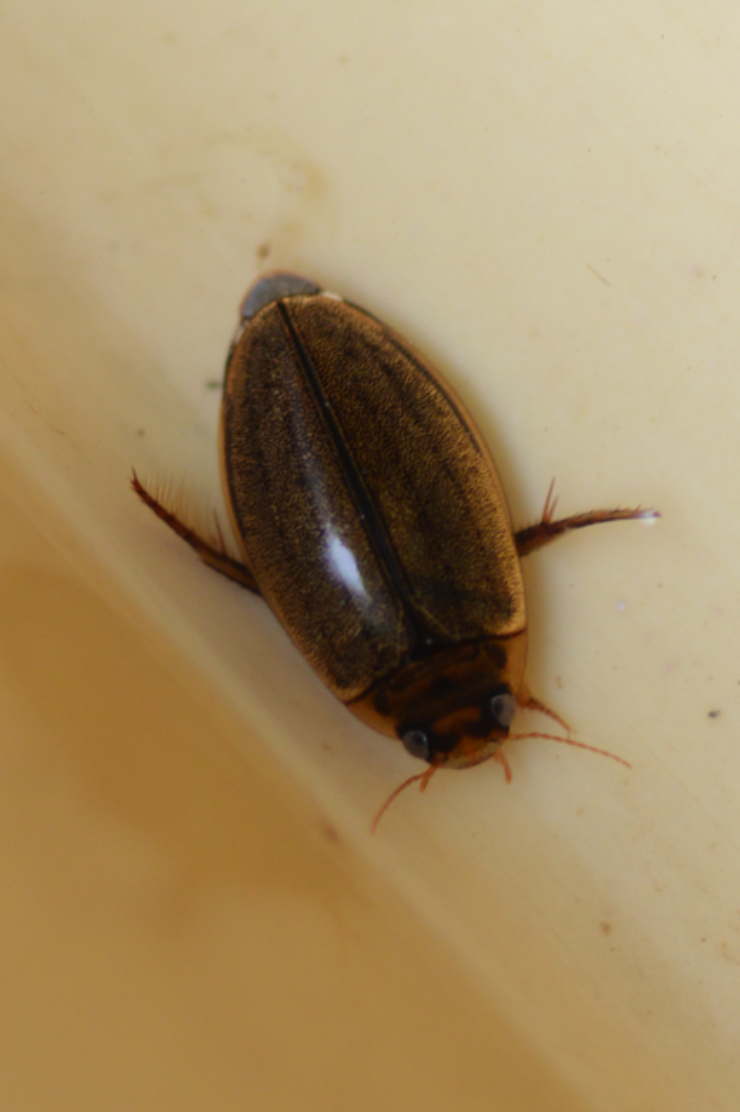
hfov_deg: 9.1
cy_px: 556
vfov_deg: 13.7
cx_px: 370
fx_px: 4630
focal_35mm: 150
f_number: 4.2
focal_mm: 100
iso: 400
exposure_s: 1/125
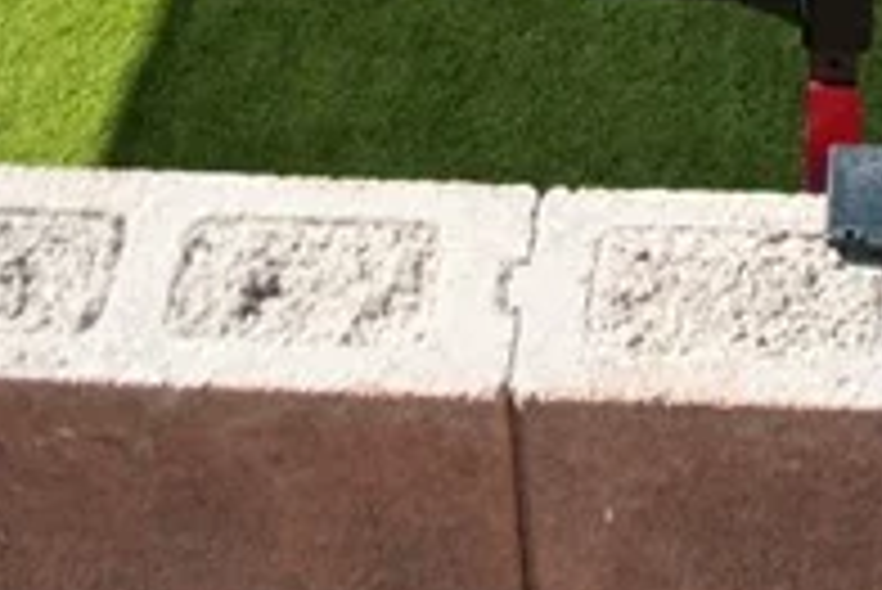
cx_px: 819
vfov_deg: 10.7
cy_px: -687
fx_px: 2819
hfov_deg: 17.5
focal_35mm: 115
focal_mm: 8.38
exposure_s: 1/1000
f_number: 2.8
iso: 100
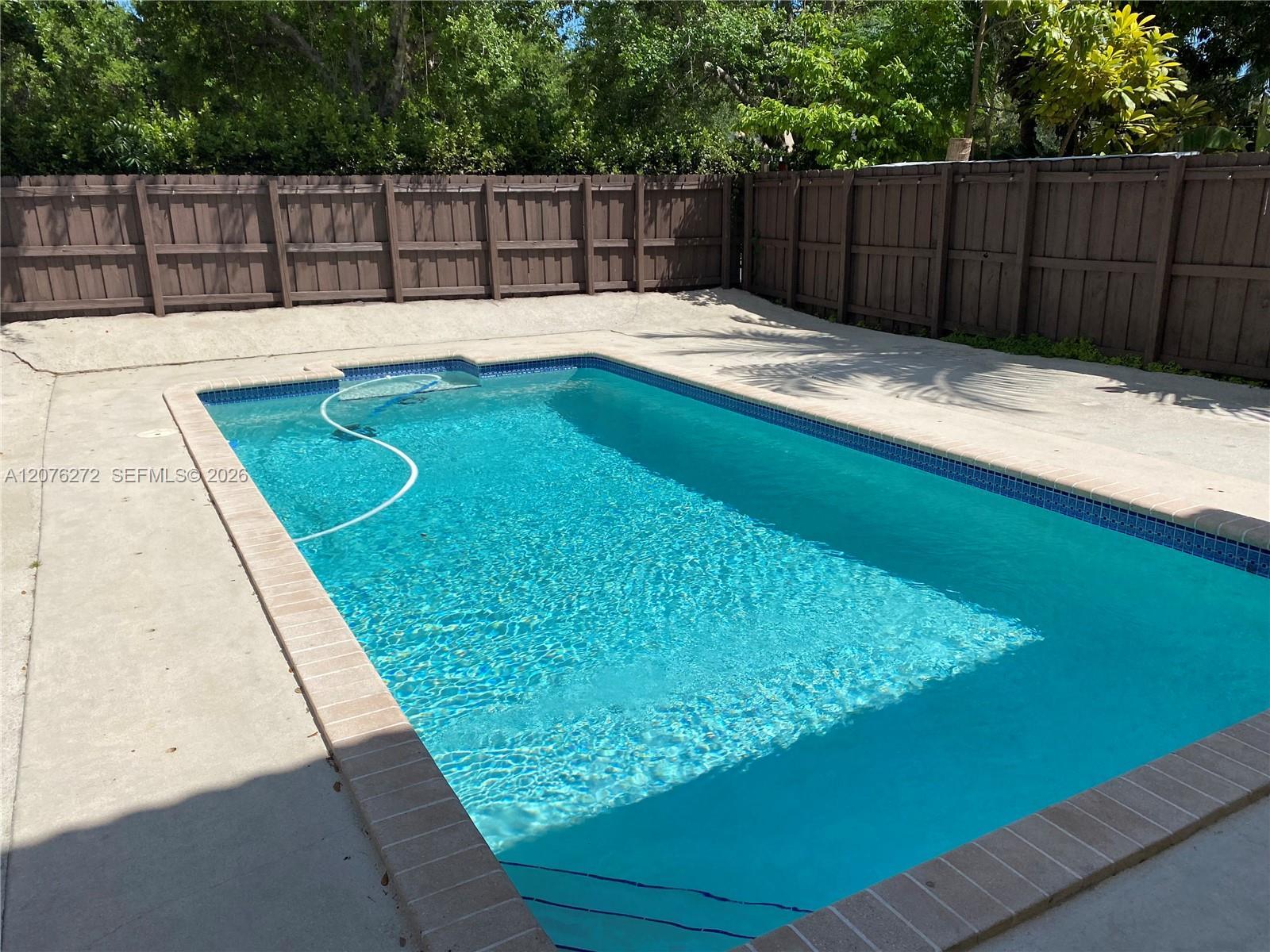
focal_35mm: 26
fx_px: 954
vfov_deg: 53.1
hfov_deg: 67.3
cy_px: 476
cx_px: 635
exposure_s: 1/4444
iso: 32
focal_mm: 4.25
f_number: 1.8
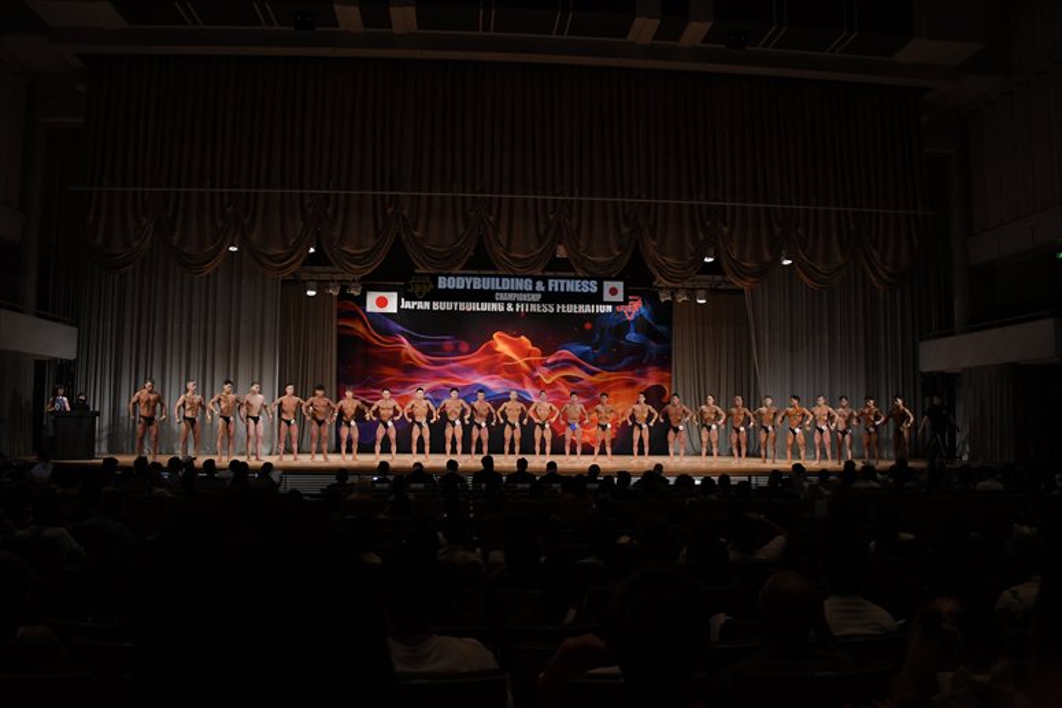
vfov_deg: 46.4
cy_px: 354
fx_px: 826
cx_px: 531
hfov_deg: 65.5
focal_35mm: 28
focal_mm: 28
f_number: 5.6
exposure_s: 1/400
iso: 3200
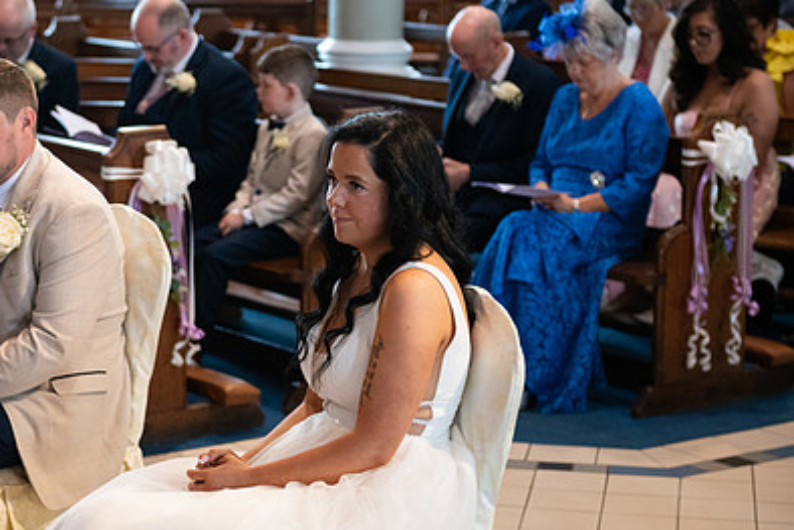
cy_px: 247
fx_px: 2272
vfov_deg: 13.3
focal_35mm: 103
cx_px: 214
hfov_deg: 19.7
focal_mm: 70
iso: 800
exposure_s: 1/160
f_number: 3.5
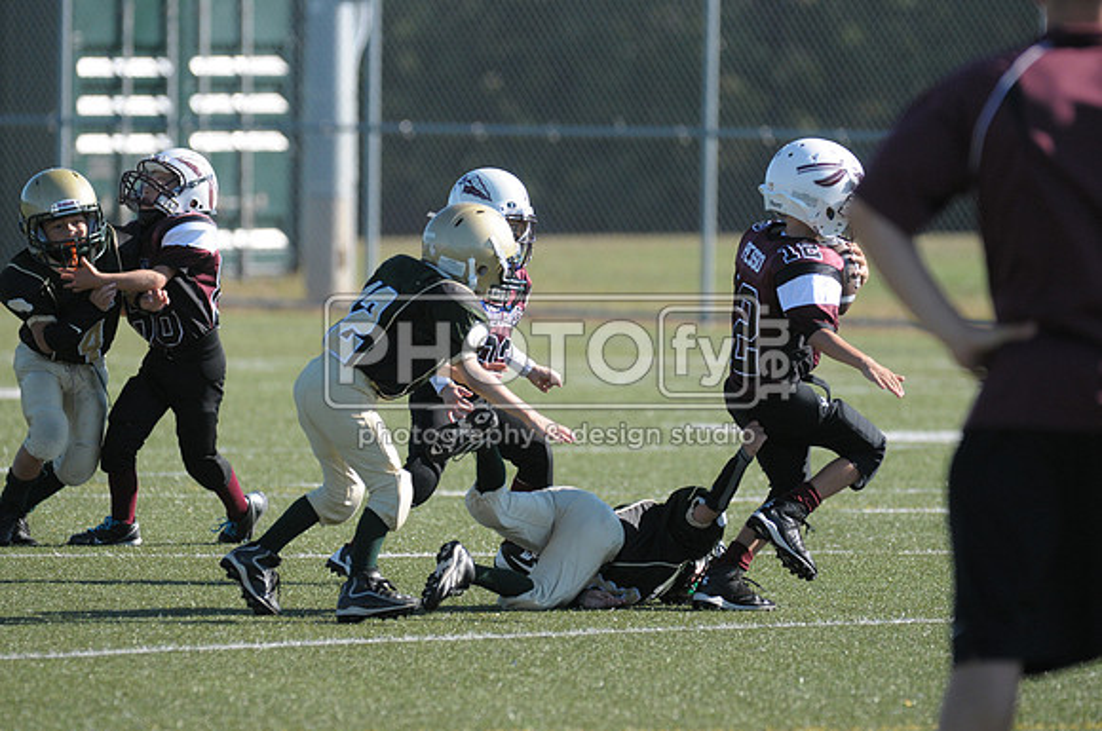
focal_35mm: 405
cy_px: 366
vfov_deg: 3.4
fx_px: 12380
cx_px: 551
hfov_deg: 5.1
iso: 640
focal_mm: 270
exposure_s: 1/2500
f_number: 4
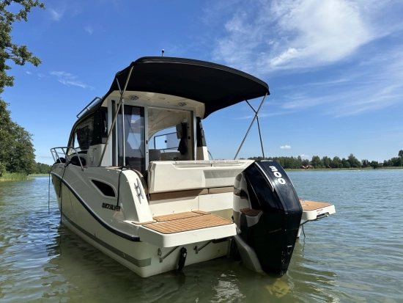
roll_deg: +1.6
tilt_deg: +7.1
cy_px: 152
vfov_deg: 56.9
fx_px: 280
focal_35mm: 24
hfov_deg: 71.6
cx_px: 202
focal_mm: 6.86
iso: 80
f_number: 1.78
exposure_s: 1/5848
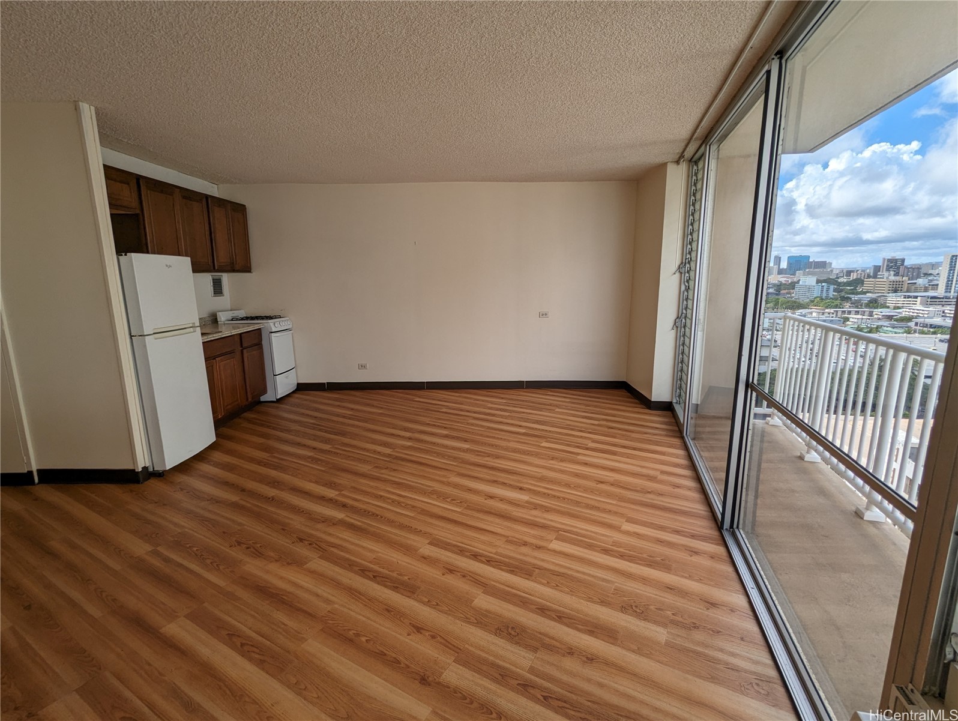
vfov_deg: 78.2
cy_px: 360
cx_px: 479
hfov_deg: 94.4
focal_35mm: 16
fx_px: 443
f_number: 2.2
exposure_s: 1/1070
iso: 48
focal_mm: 2.35
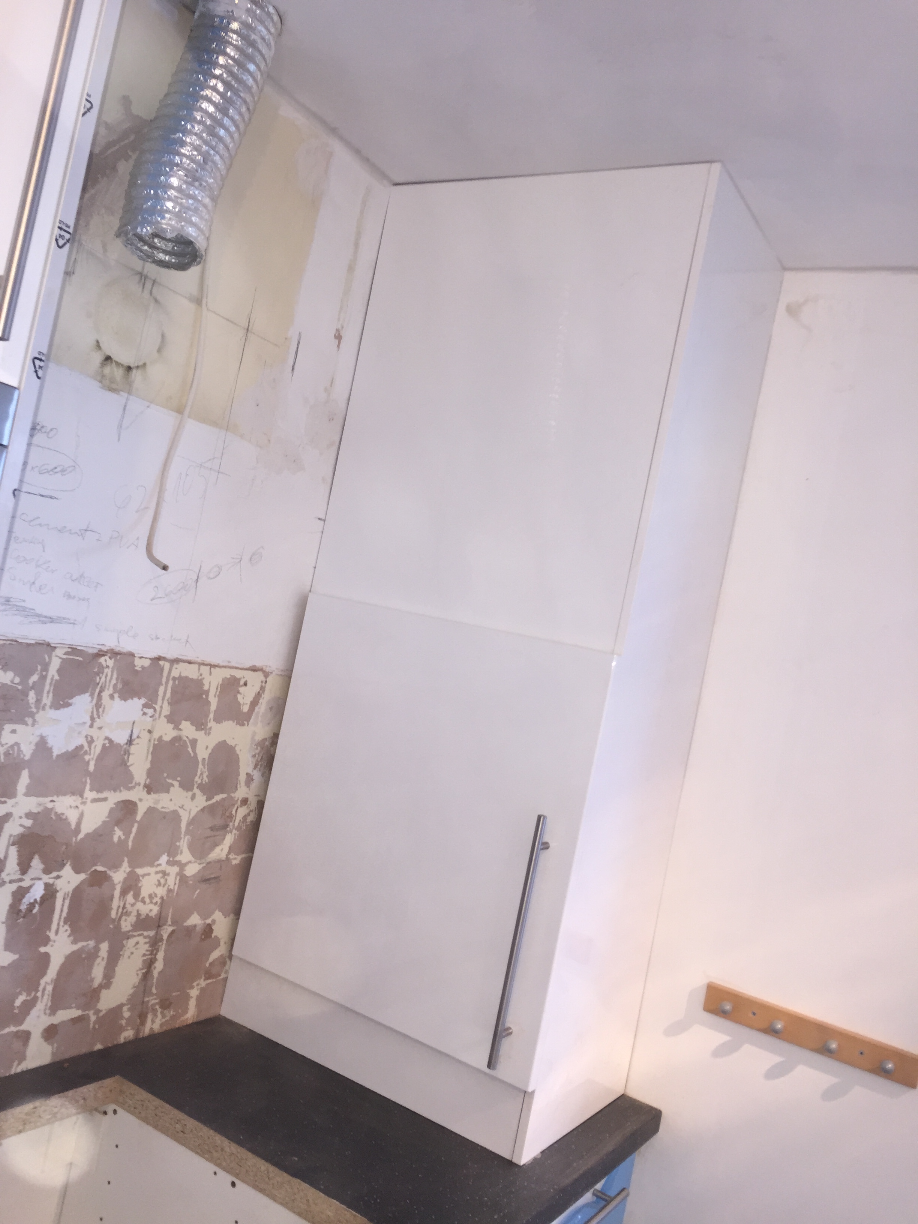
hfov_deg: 48.2
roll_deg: -11.1
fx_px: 1025
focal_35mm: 29
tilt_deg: +2.8
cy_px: 612
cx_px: 459
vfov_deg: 61.7
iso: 40
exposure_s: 1/33
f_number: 2.2
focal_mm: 4.15
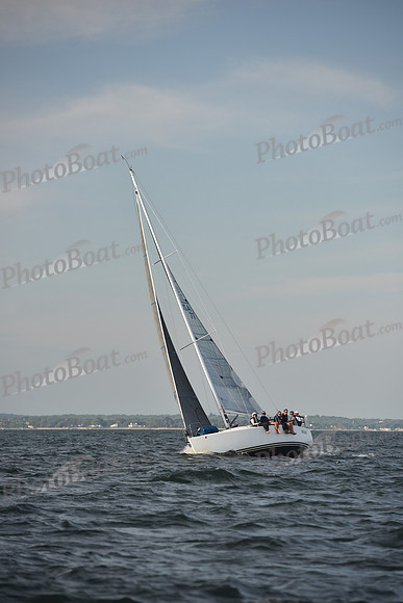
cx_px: 202
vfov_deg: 12.4
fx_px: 2769
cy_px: 302
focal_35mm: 165
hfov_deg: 8.3
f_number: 4.5
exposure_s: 1/800
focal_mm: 165
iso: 250
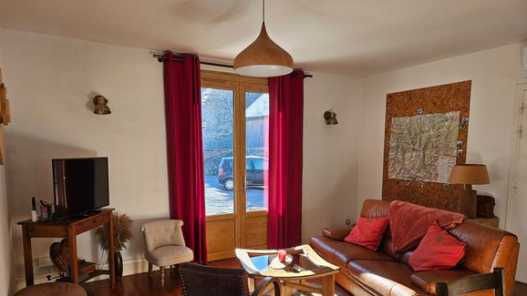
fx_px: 363
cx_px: 254
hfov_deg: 71.9
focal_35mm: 26
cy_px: 197
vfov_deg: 43.8
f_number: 1.8
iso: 50
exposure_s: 1/180
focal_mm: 5.4
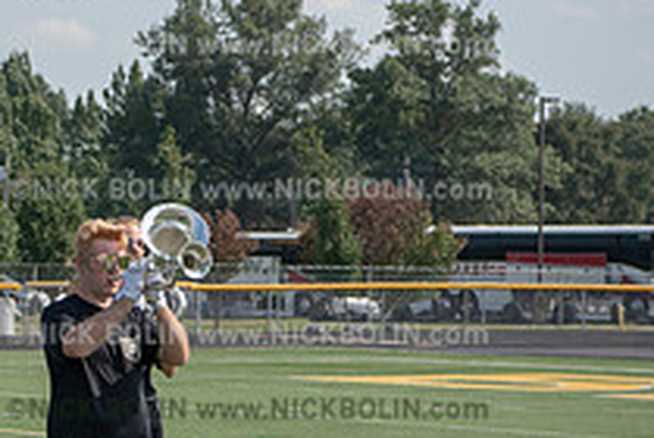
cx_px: -244
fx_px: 3529
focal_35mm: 194
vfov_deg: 7.1
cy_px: 336
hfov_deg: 10.3
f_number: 5.6
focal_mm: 70
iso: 200
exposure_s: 1/1250
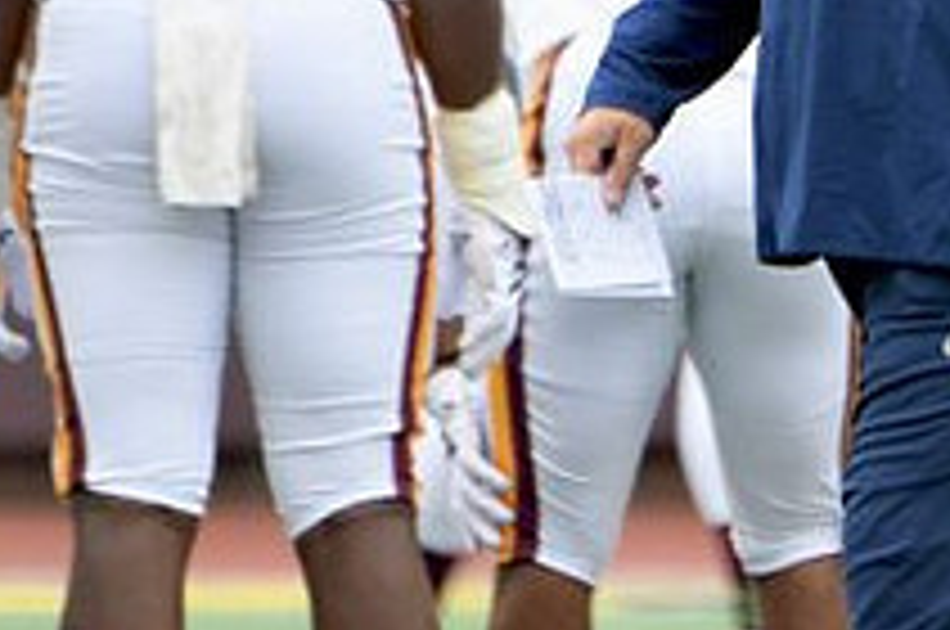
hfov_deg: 1.3
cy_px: -117
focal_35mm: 1649
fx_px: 43449
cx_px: 855
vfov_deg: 0.8
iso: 640
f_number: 5.6
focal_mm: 400
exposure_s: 1/500
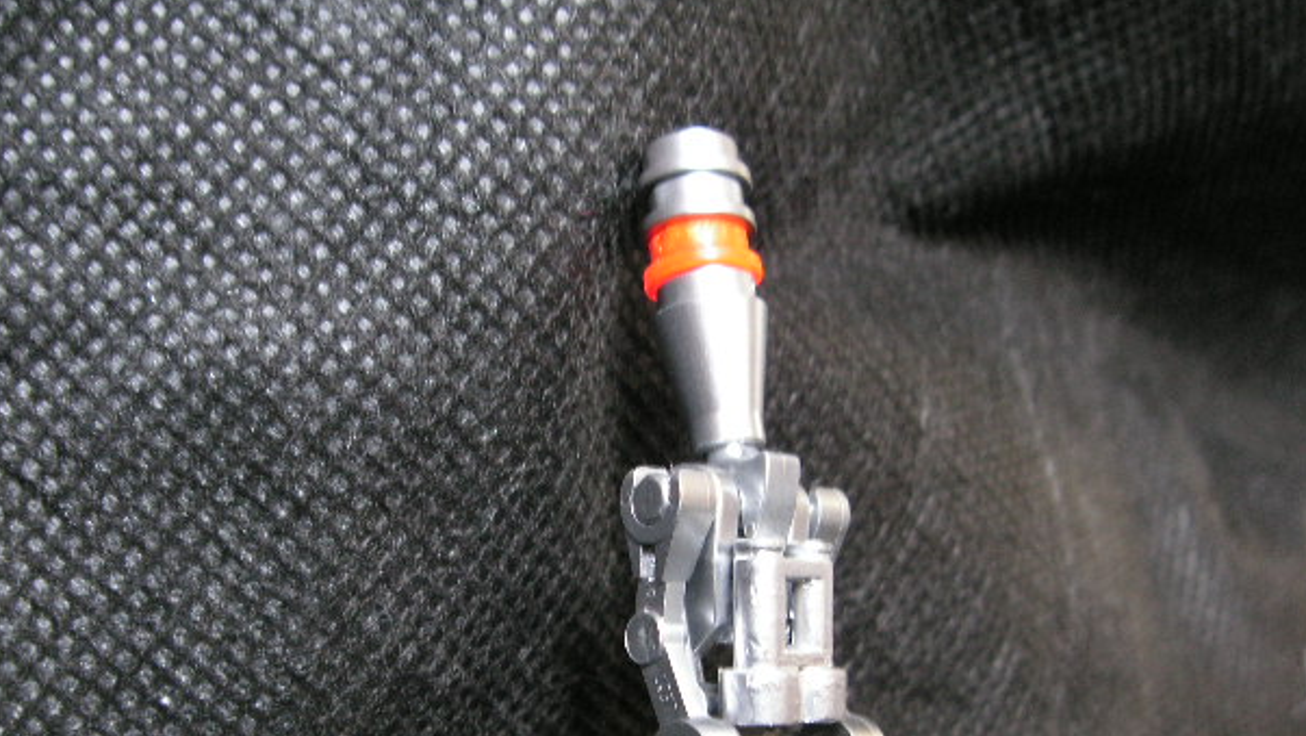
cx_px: 640
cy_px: 510
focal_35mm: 44
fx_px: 1524
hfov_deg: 46.4
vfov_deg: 26.9
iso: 100
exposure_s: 1/1.6
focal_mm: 6.3
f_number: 3.3
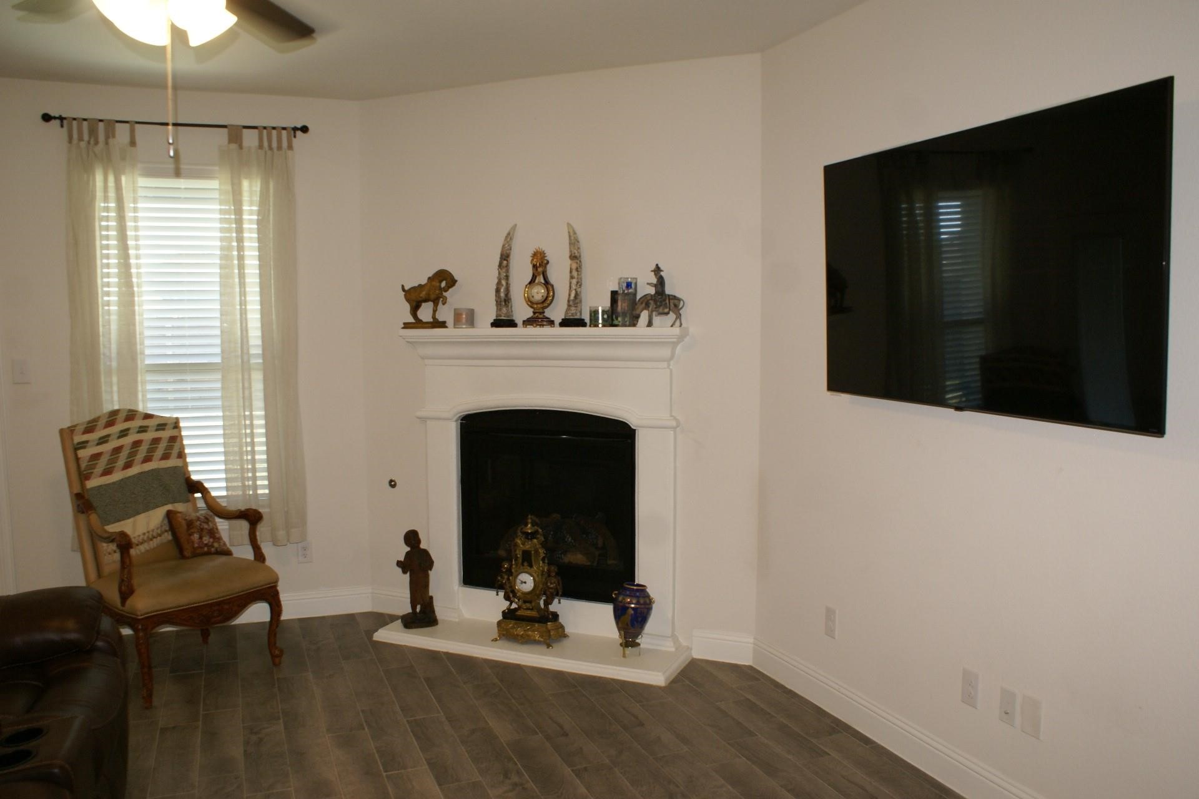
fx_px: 899
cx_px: 600
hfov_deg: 67.4
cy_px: 400
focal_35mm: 27
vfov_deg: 47.9
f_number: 5.6
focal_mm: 18
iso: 400
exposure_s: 1/60
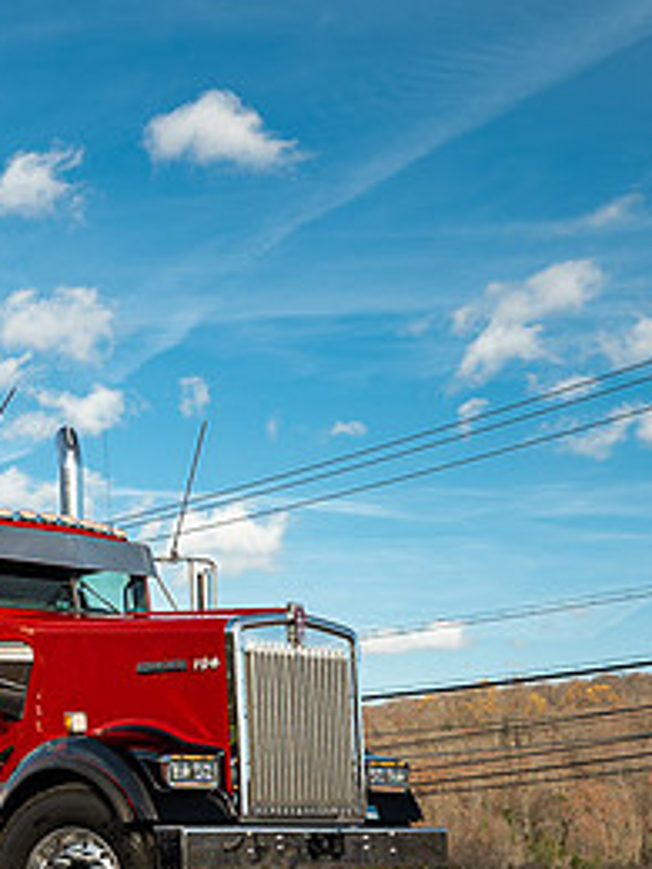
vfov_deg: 25.8
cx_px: -40
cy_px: 613
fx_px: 1884
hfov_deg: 19.0
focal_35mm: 75
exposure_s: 1/250
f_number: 5
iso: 100
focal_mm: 35
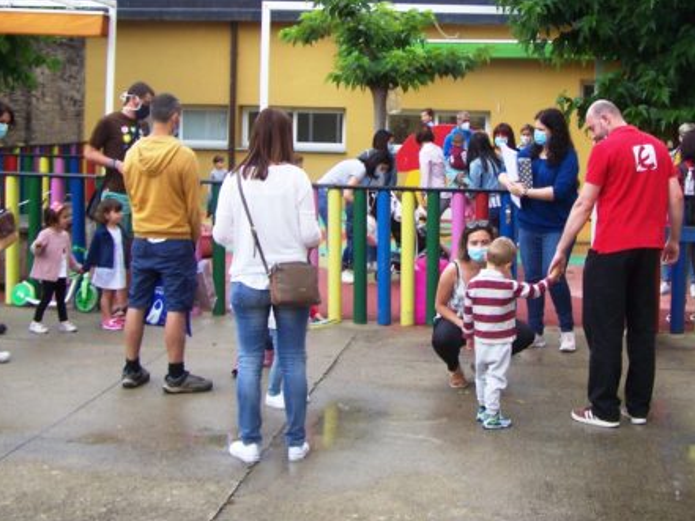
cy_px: 156
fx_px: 1205
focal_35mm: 60
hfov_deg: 32.1
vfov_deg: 24.3
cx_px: 413
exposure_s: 1/320
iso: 64
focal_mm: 6.3
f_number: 2.8
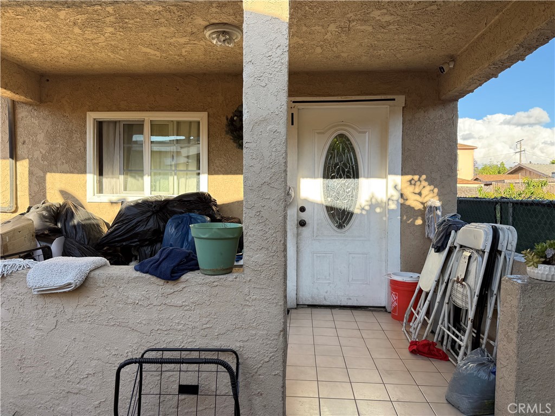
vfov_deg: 56.8
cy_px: 208
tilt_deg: -0.3
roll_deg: -1.8
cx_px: 278
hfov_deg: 71.6
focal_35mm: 24
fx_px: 385
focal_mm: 6.76
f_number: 1.78
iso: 80
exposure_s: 1/593
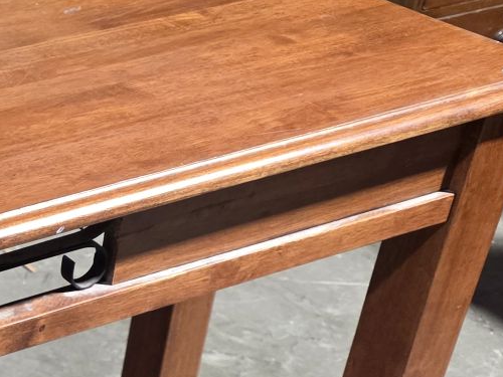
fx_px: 1337
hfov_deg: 18.9
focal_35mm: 92
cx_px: -234
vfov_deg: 15.4
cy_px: 479
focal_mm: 6.3
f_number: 1.7
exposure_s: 1/100
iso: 640
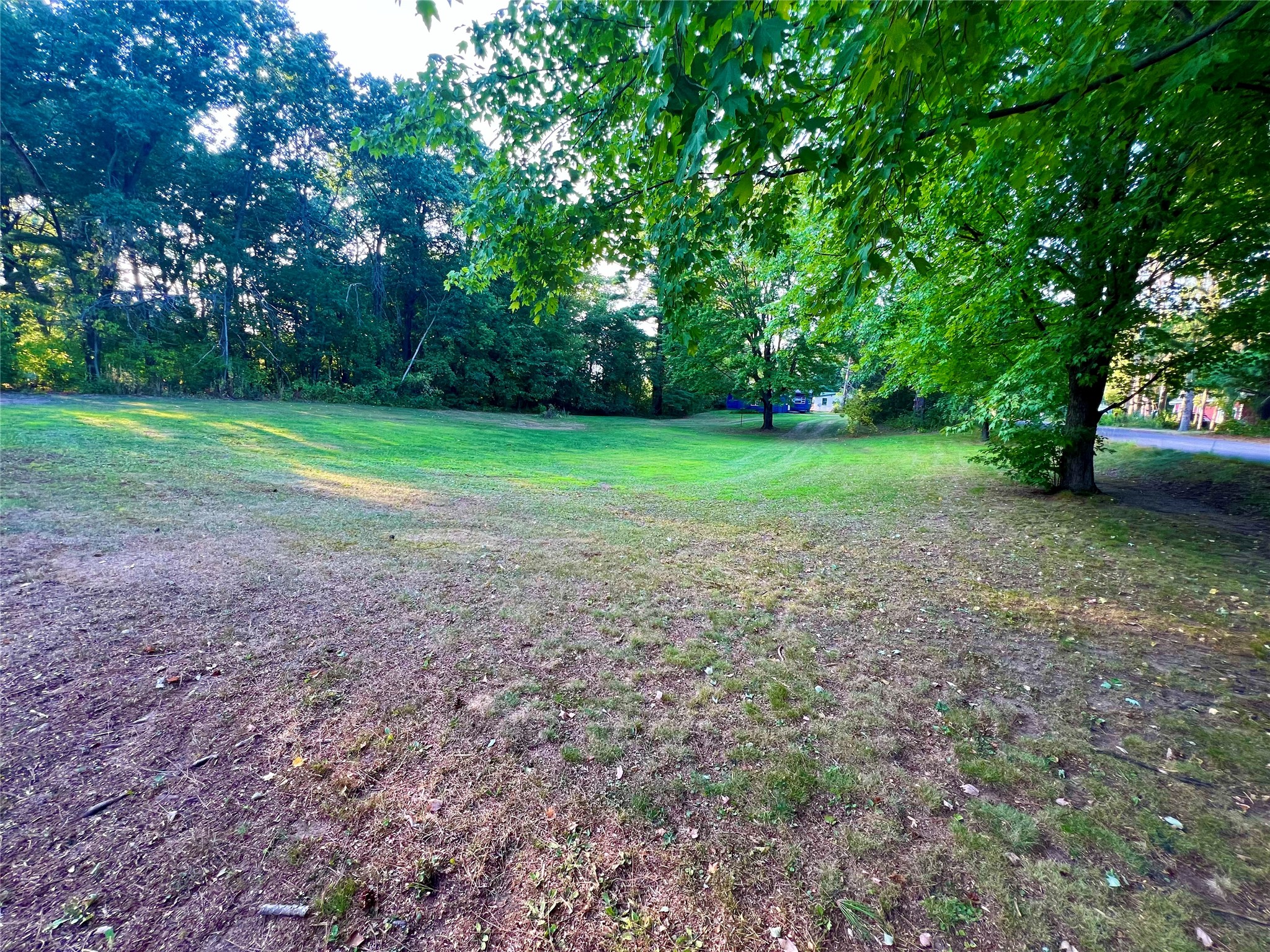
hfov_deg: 106.2
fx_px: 477
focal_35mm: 13
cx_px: 635
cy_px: 476
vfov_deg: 89.9
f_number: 1.8
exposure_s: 1/99
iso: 64
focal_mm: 1.57
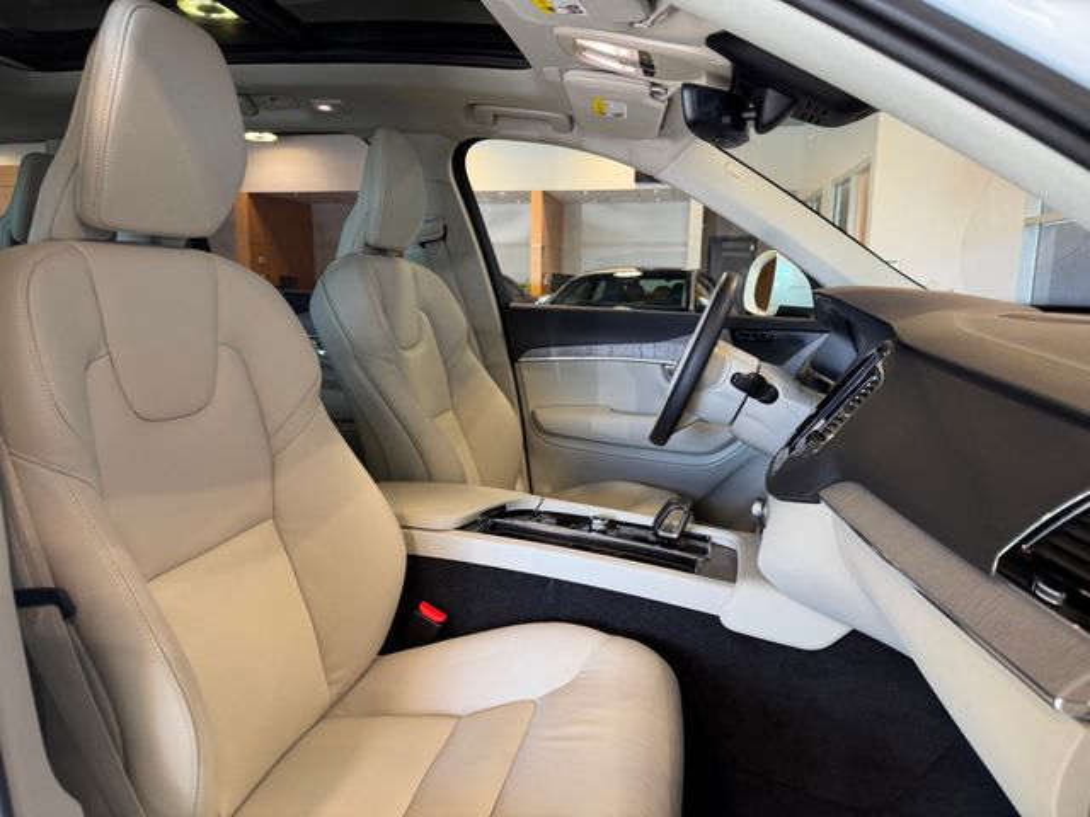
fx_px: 756
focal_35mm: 24
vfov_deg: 56.8
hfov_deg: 71.6
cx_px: 545
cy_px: 408
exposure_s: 1/120
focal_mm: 6.76
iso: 160
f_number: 1.78
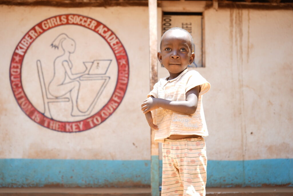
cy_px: 98
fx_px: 505
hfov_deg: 32.4
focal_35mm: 62
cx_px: 146
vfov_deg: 21.9
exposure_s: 1/60
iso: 64
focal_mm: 62
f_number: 5.6
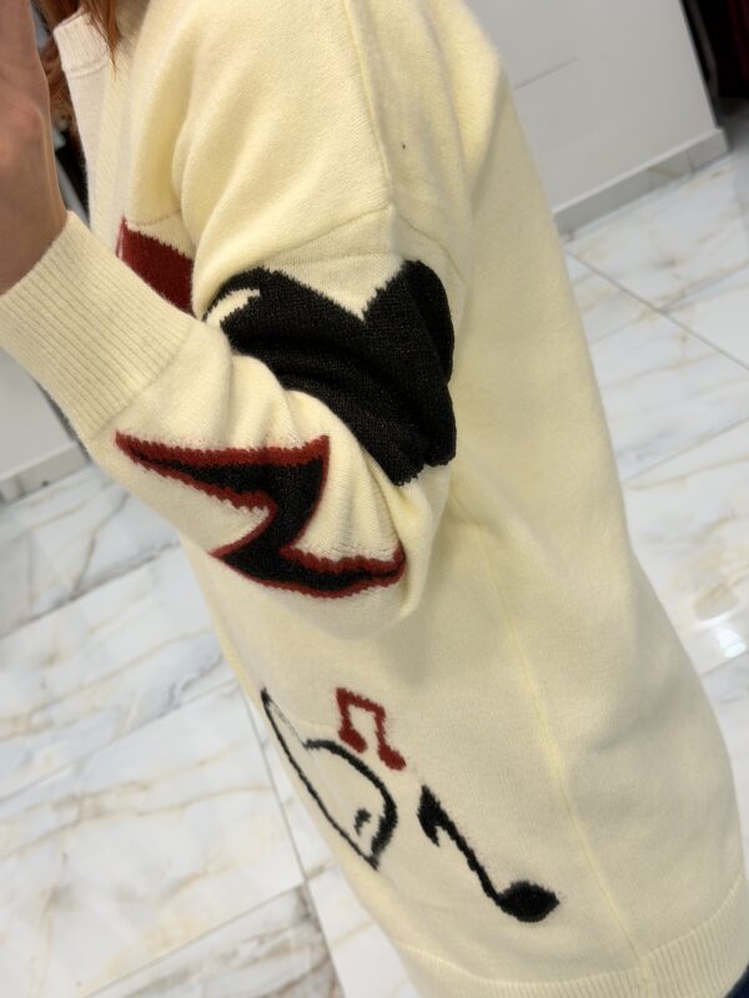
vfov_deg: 39.7
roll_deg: +24.6
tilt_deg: -29.1
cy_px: 499
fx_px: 1385
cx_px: 374
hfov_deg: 30.3
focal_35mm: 48
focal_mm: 6.76
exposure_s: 1/100
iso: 80
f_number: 1.78
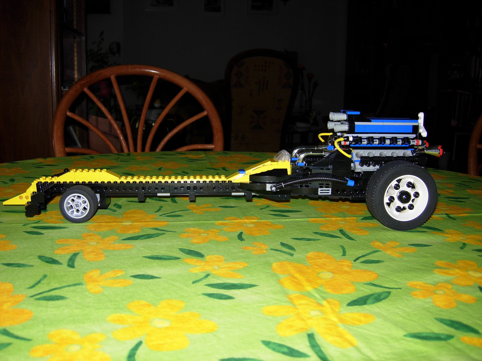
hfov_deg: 51.4
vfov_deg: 39.7
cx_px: 241
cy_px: 180
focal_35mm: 36
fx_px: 501
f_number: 2.7
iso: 50
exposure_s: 1/45.2
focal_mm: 7.5
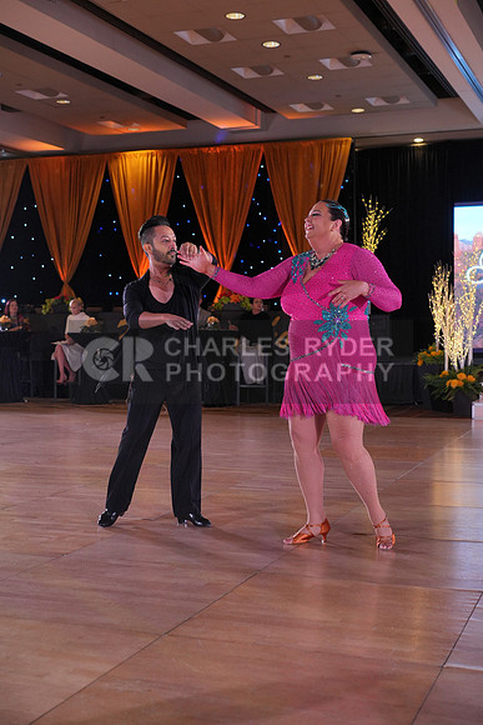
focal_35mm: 50
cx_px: 242
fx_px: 1006
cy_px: 362
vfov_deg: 39.6
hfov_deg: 27.0
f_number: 4
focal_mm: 50
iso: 1250
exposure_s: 1/400
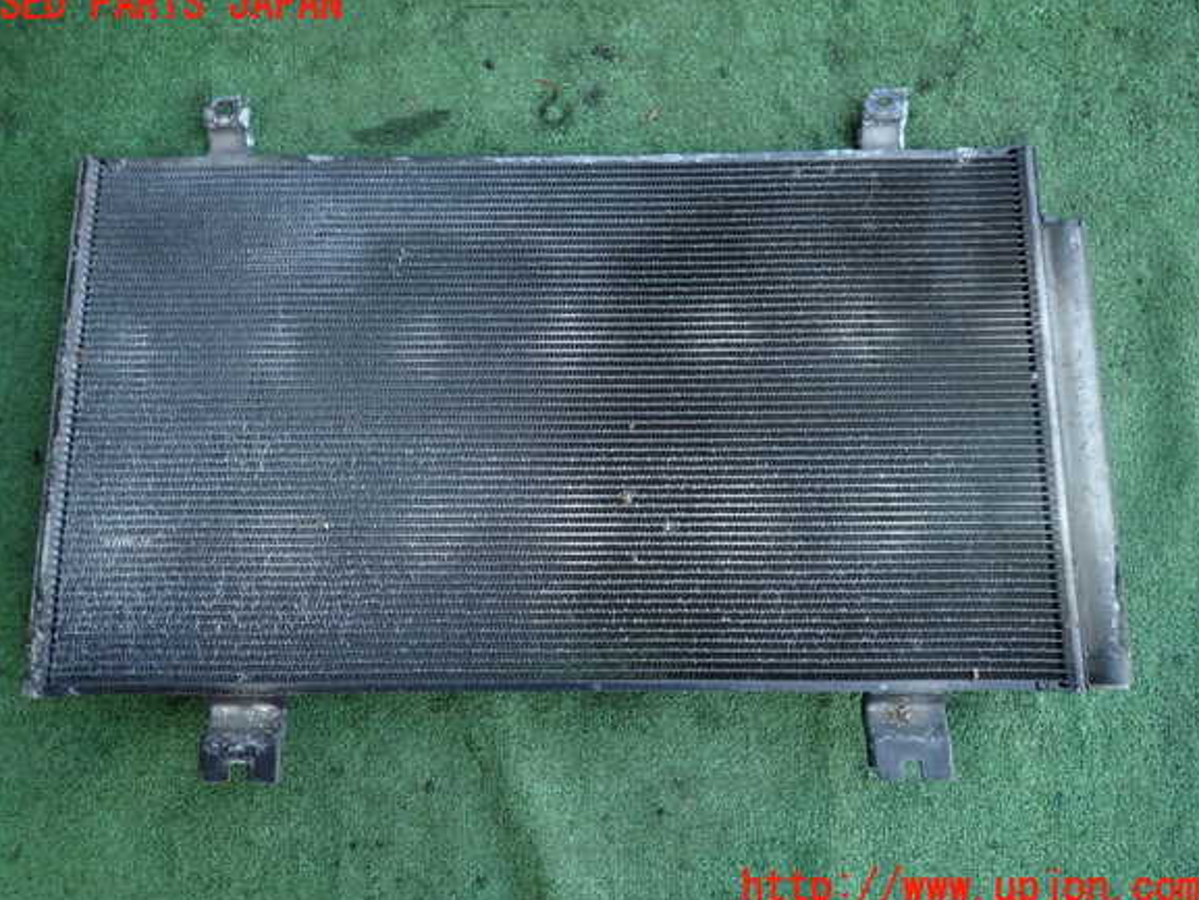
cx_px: 588
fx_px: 901
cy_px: 447
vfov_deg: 53.1
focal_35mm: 26
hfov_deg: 67.3
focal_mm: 4.5
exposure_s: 1/80
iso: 100
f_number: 2
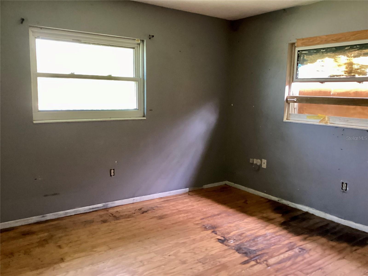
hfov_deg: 58.4
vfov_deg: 45.4
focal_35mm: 31
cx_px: 184
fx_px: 330
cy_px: 138
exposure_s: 1/33
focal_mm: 3.3
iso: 320
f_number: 2.4
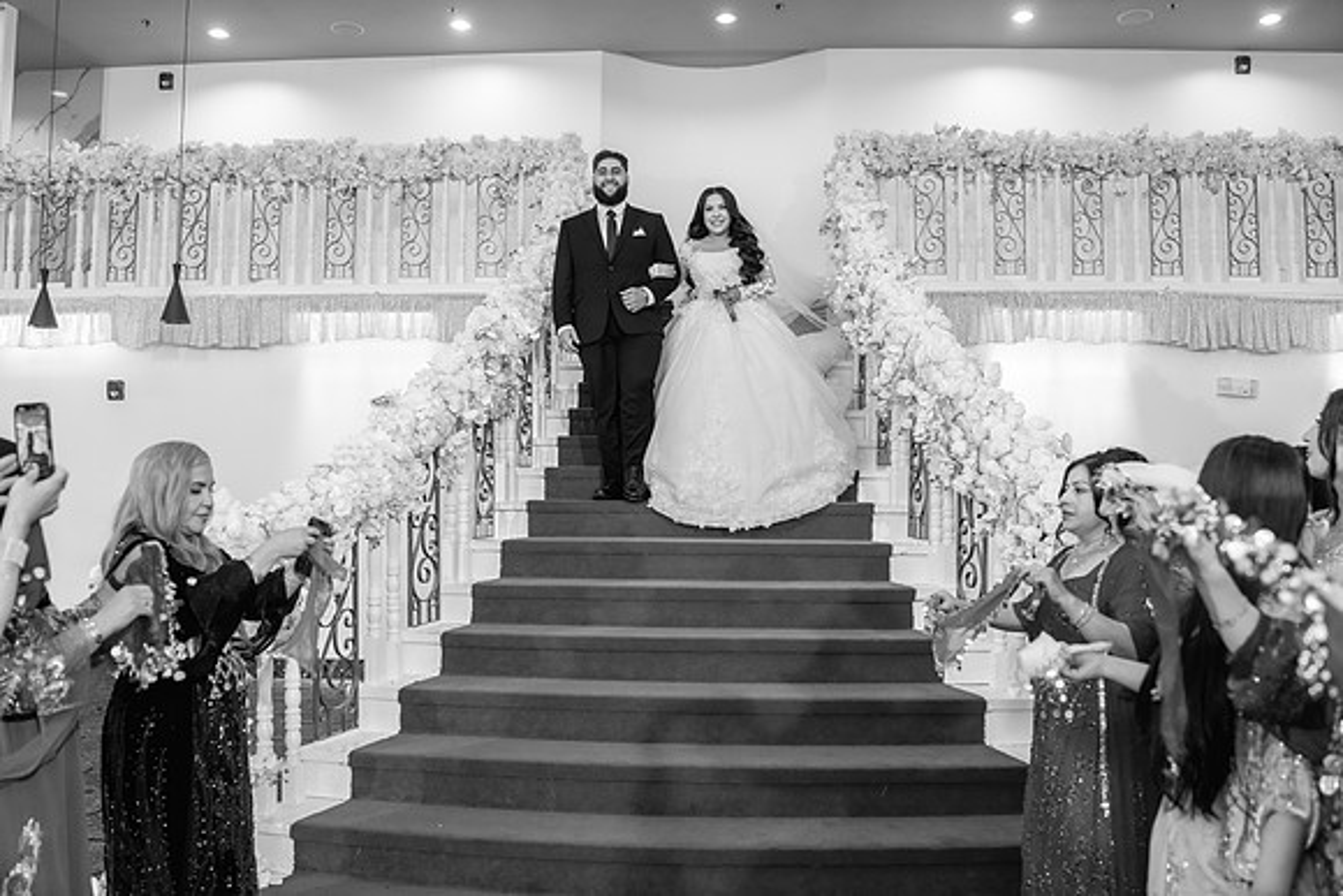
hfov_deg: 65.5
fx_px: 1045
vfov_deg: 46.4
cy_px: 448
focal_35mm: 28
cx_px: 672
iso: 800
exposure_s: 1/160
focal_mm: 28
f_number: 2.8
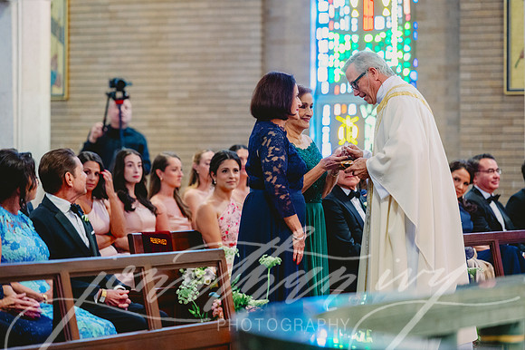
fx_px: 2478
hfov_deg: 12.1
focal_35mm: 170
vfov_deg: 8.1
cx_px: 262
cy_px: 175
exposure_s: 1/100
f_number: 3.5
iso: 3200
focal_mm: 170
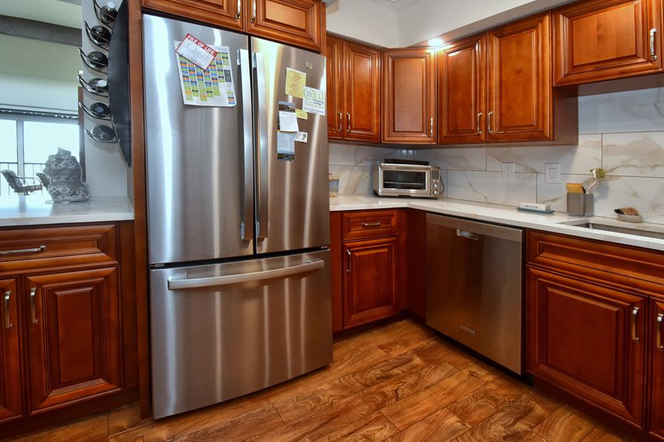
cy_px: 208
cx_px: 327
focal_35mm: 16
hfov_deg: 96.8
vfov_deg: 73.6
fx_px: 295
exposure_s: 1/80
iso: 800
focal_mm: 10
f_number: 4.5
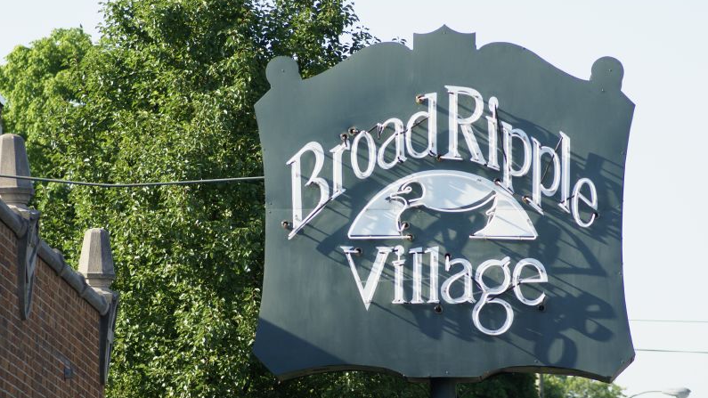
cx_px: 355
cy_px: 215
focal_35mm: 214
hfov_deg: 10.1
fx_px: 4008
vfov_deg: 5.7
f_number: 5.6
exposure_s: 1/250
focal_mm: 135
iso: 100
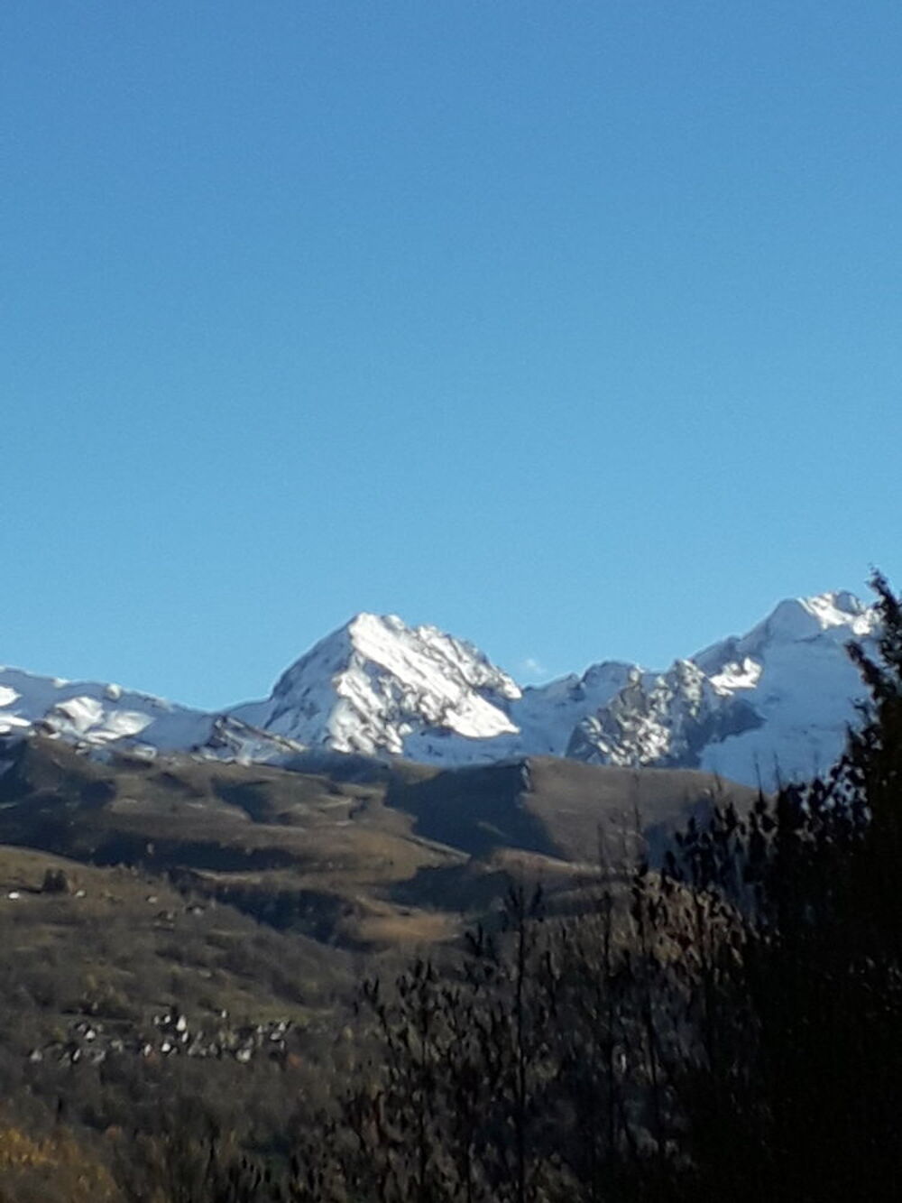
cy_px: 602
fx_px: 938
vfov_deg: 65.3
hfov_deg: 51.4
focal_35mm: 27
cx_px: 451
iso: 40
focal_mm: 3.6
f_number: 1.9
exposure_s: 1/1684
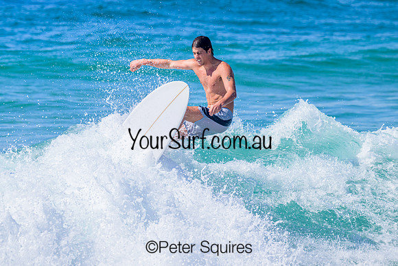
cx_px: 159
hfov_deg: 3.2
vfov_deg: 2.1
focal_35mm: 648
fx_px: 7161
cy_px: 125
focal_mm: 540
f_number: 11
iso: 1250
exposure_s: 1/2000
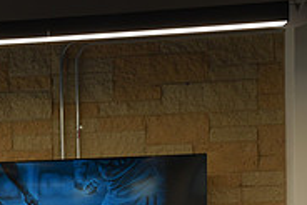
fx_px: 862
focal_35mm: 101
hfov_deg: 18.2
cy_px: 314
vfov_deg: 12.8
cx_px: -142
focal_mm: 32
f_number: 4
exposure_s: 1/60
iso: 400
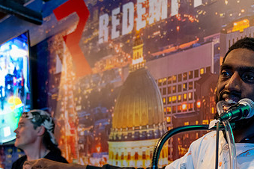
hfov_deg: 30.2
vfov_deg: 20.8
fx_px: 459
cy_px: 120
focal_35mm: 65
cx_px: 207
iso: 6400
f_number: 4
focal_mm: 38
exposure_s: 1/25
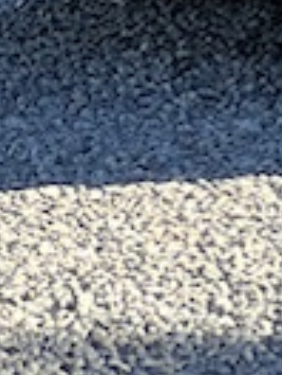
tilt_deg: -1.1
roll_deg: -0.6
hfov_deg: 2.5
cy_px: -489
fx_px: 6322
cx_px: 1117
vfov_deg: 3.4
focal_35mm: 582
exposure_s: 1/121
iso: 32
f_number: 2.8
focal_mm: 9
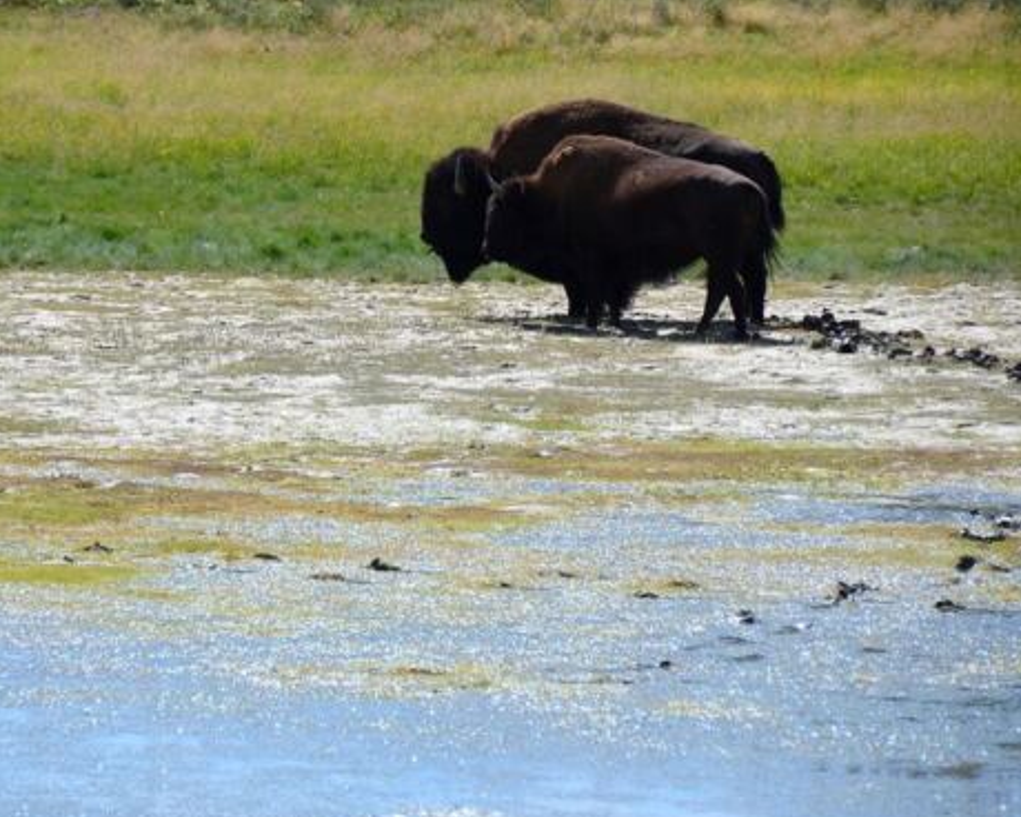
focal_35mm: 293
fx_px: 8854
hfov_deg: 6.6
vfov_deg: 5.3
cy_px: 396
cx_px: 384
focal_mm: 150
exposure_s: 1/1000
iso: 200
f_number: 5.6
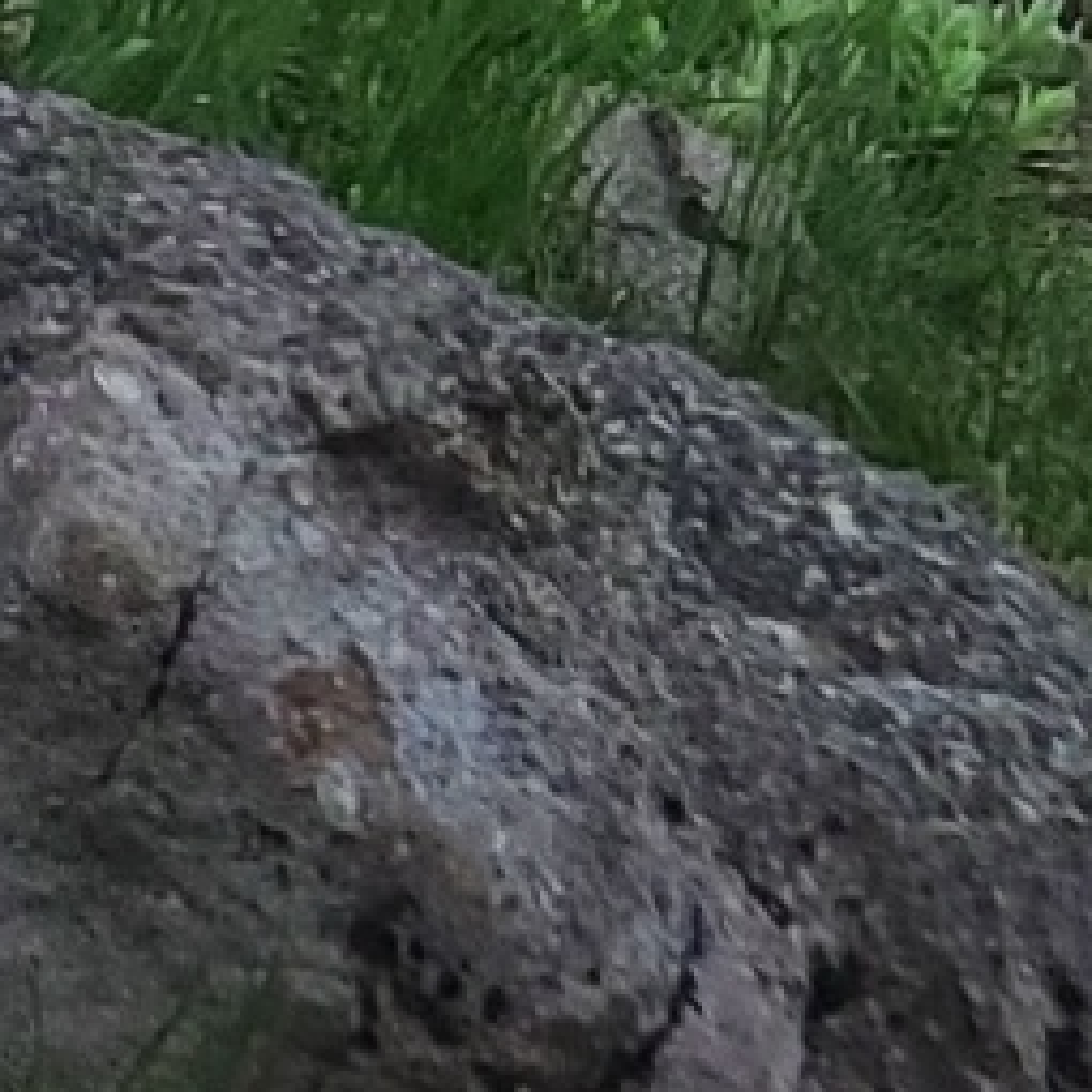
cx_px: -1559
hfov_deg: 8.8
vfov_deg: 8.4
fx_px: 6424
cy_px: -1974
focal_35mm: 180
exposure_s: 1/100
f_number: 2.4
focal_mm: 4.3
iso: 80
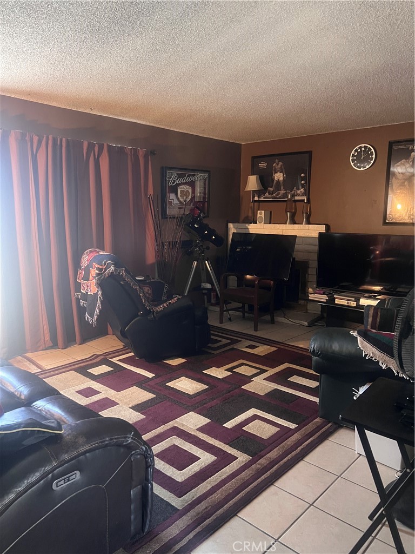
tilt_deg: -9.6
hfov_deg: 53.1
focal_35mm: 26
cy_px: 277
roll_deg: -1.4
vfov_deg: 67.3
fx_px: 416
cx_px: 208
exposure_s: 1/40
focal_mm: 5.7
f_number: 1.5
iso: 640
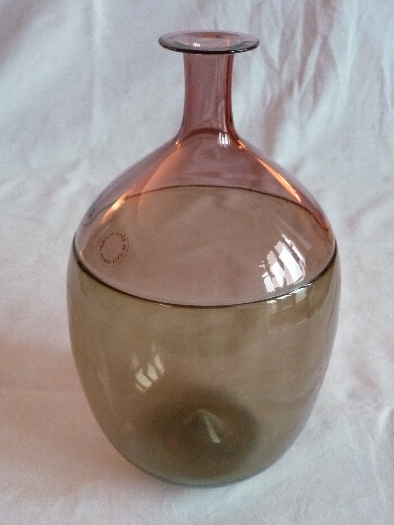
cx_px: 190
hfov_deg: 32.2
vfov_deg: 42.1
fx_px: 683
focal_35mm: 45
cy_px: 270
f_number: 3.3
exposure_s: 1/25
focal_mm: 7.5
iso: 800
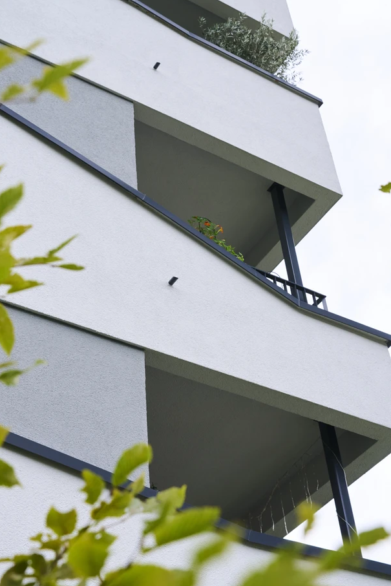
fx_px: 879
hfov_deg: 25.1
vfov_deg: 36.8
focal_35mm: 54
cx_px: 200
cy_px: 239
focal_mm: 35
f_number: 5.6
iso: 220
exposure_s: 1/200
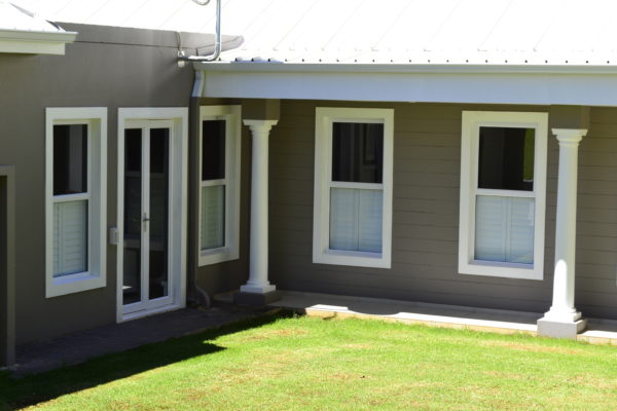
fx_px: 1414
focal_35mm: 82
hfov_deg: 24.6
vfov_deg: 16.6
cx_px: 308
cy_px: 206
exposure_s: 1/160
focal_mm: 55
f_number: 8
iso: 200
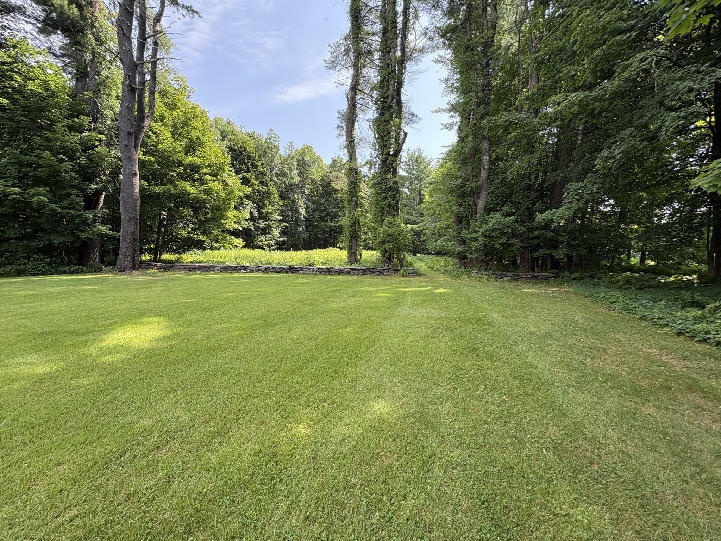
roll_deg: +0.9
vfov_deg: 85.7
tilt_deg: -4.4
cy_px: 270
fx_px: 292
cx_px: 360
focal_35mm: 14
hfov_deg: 102.1
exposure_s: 1/318
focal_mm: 2.22
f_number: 2.2
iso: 64
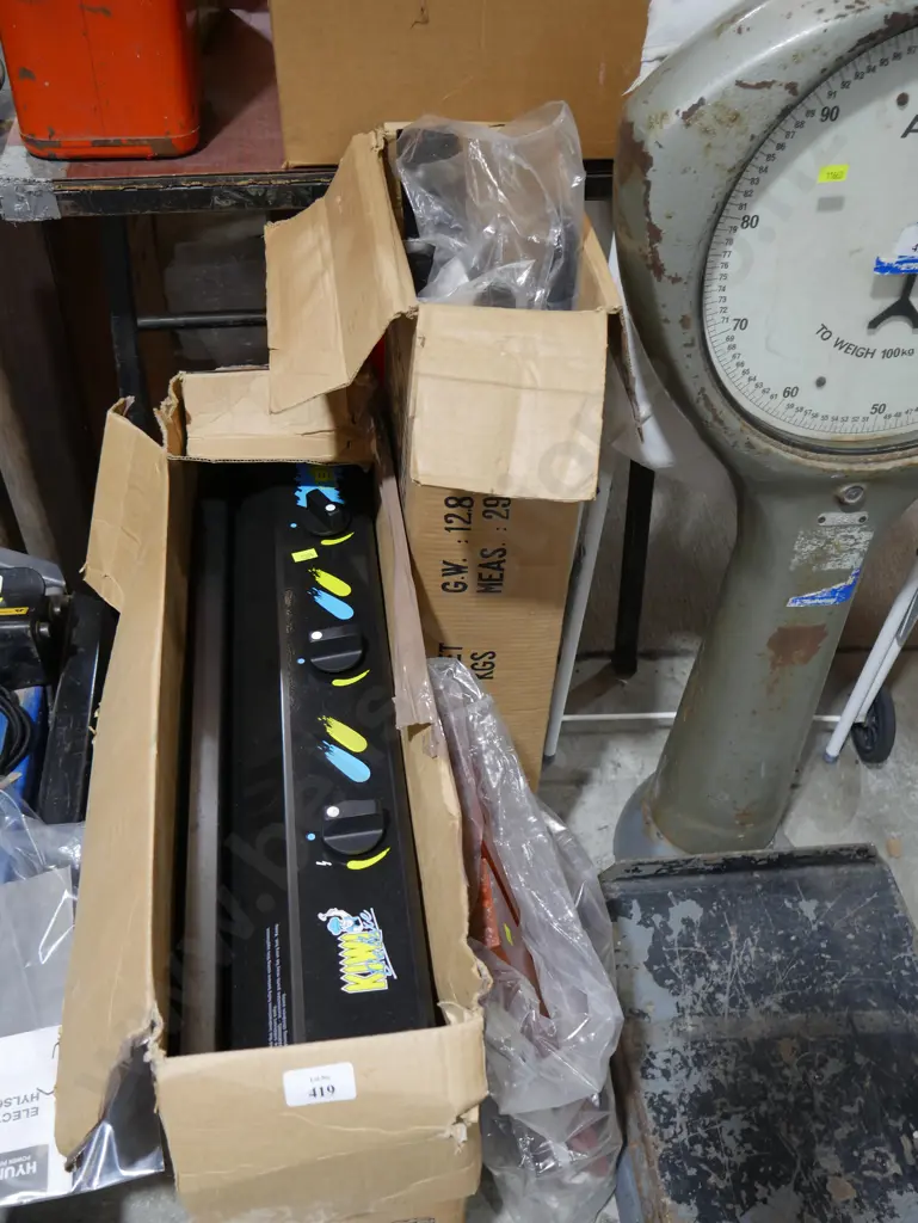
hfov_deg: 44.2
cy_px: 612
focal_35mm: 32
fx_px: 1131
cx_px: 459
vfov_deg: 56.8
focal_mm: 16
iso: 400
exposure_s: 1/60
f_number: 4
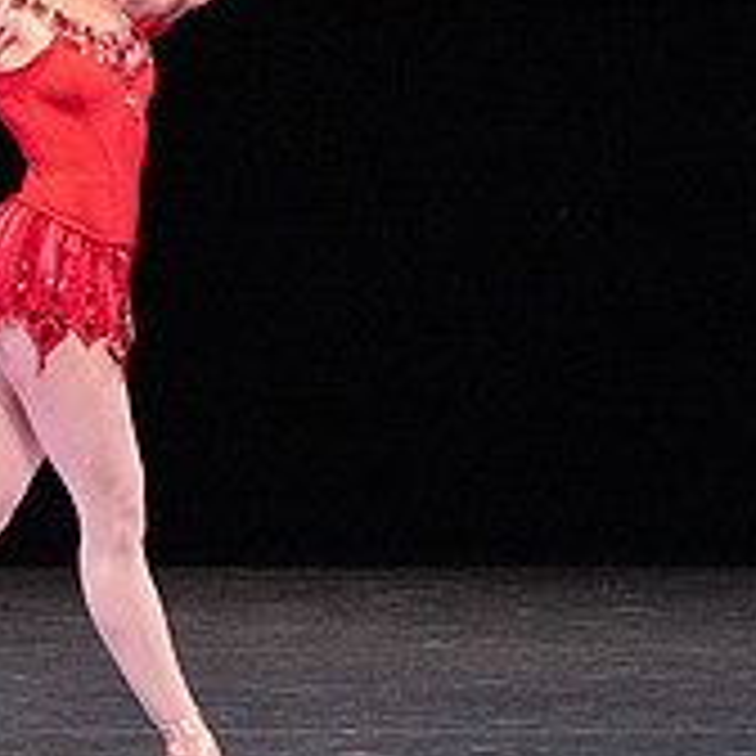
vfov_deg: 1.7
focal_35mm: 1011
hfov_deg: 1.7
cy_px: 101
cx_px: -4
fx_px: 24980
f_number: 11
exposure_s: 1/500
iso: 16000
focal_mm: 345
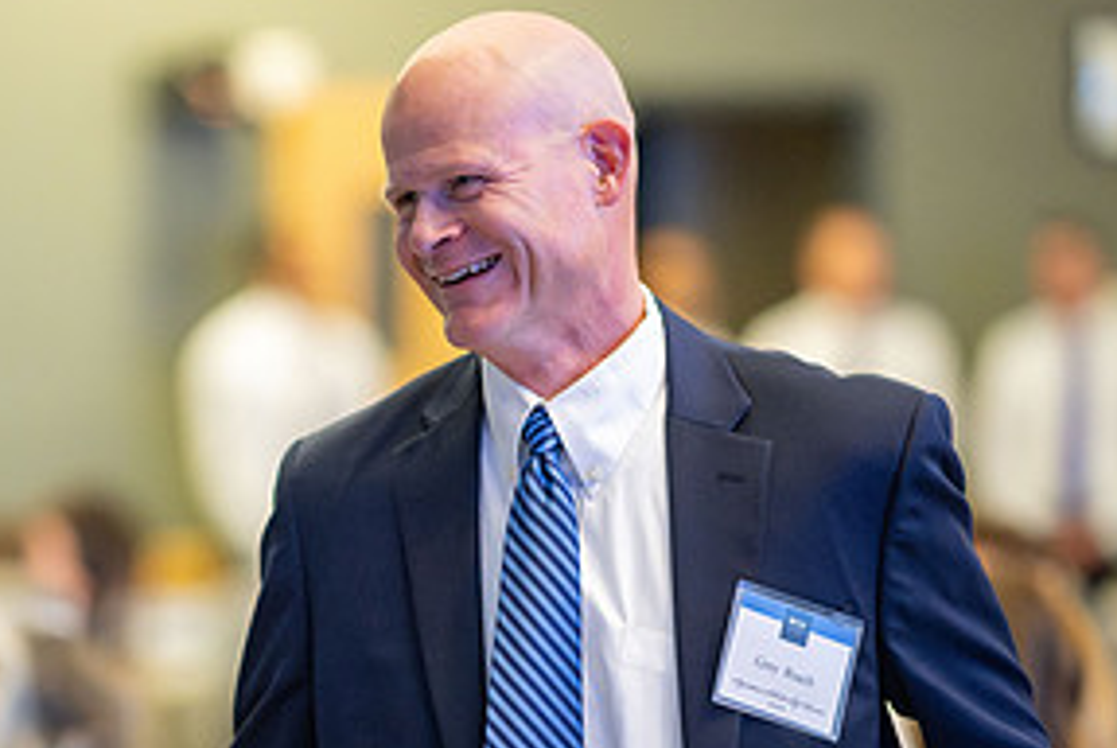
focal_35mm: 212
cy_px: 571
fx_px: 6584
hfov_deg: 9.7
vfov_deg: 6.5
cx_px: 269
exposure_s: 1/320
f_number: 1.4
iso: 6400
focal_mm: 105
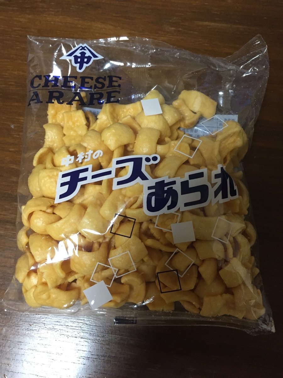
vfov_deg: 61.7
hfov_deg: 48.2
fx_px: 316
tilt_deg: -75.4
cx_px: 142
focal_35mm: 29
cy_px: 189
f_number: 2.2
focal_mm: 4.15
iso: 160
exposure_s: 1/30
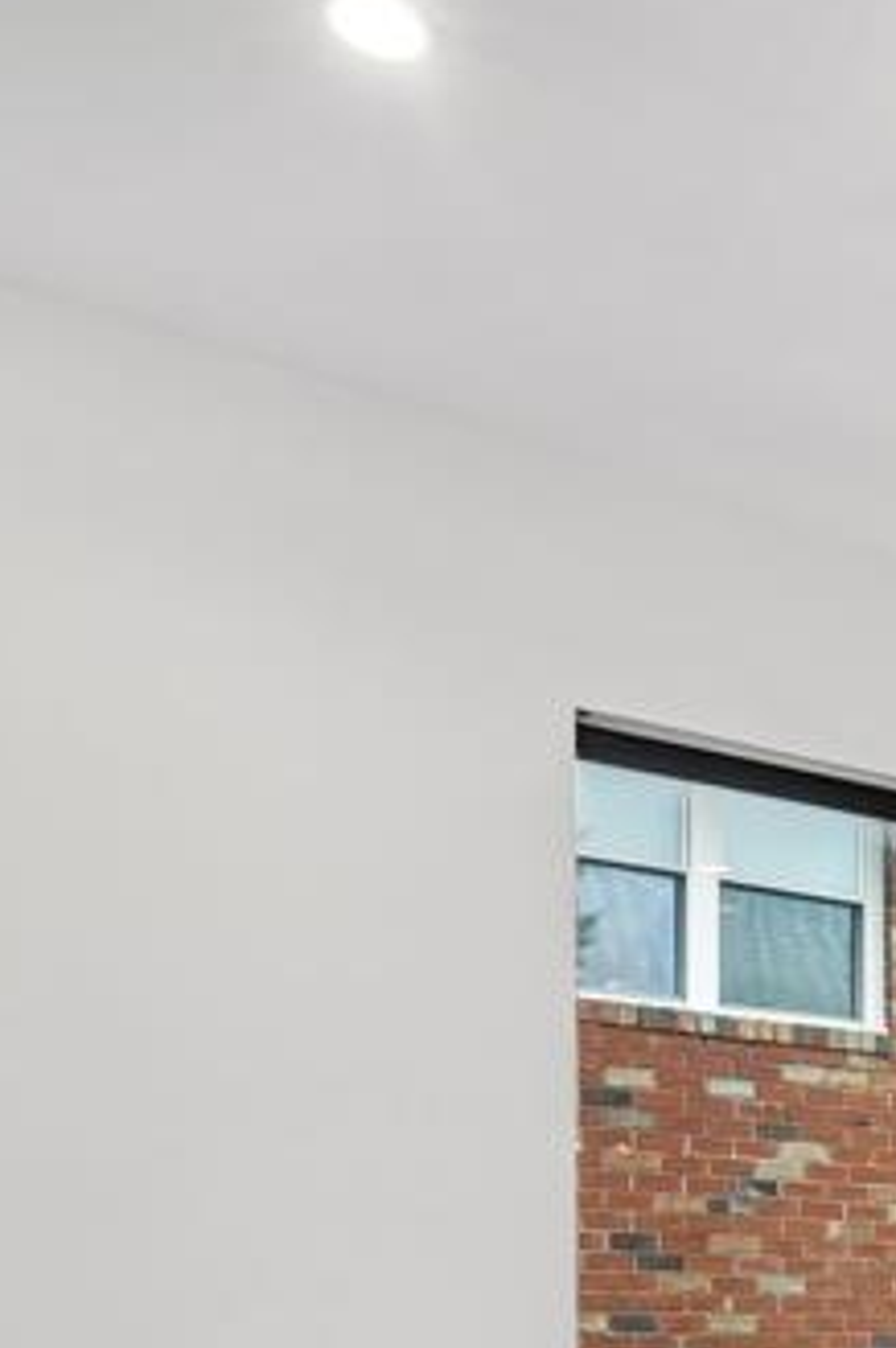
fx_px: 1870
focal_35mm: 50
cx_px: 1270
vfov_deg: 35.8
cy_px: 1344
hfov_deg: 22.9
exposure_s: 1/13
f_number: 8
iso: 400
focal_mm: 16
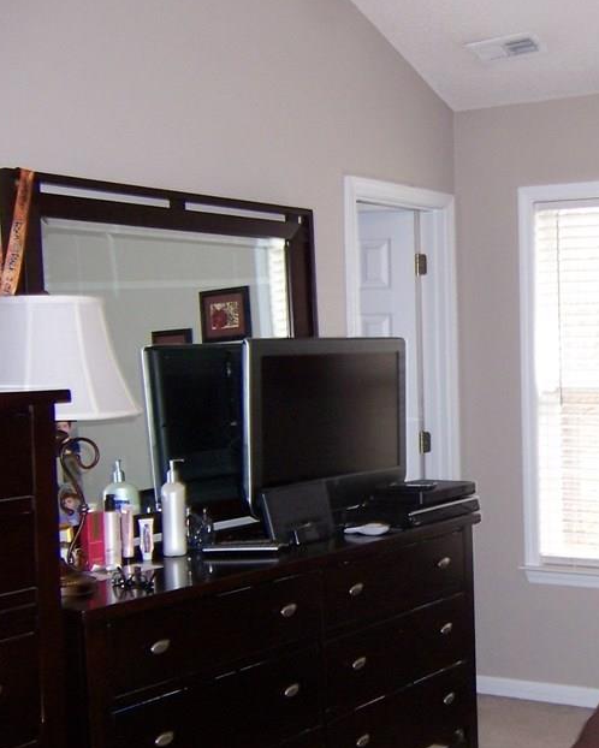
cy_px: 417
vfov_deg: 35.3
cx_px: 548
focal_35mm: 53
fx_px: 1174
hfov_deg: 27.5
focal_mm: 5.5
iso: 140
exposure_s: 1/60
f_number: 2.8
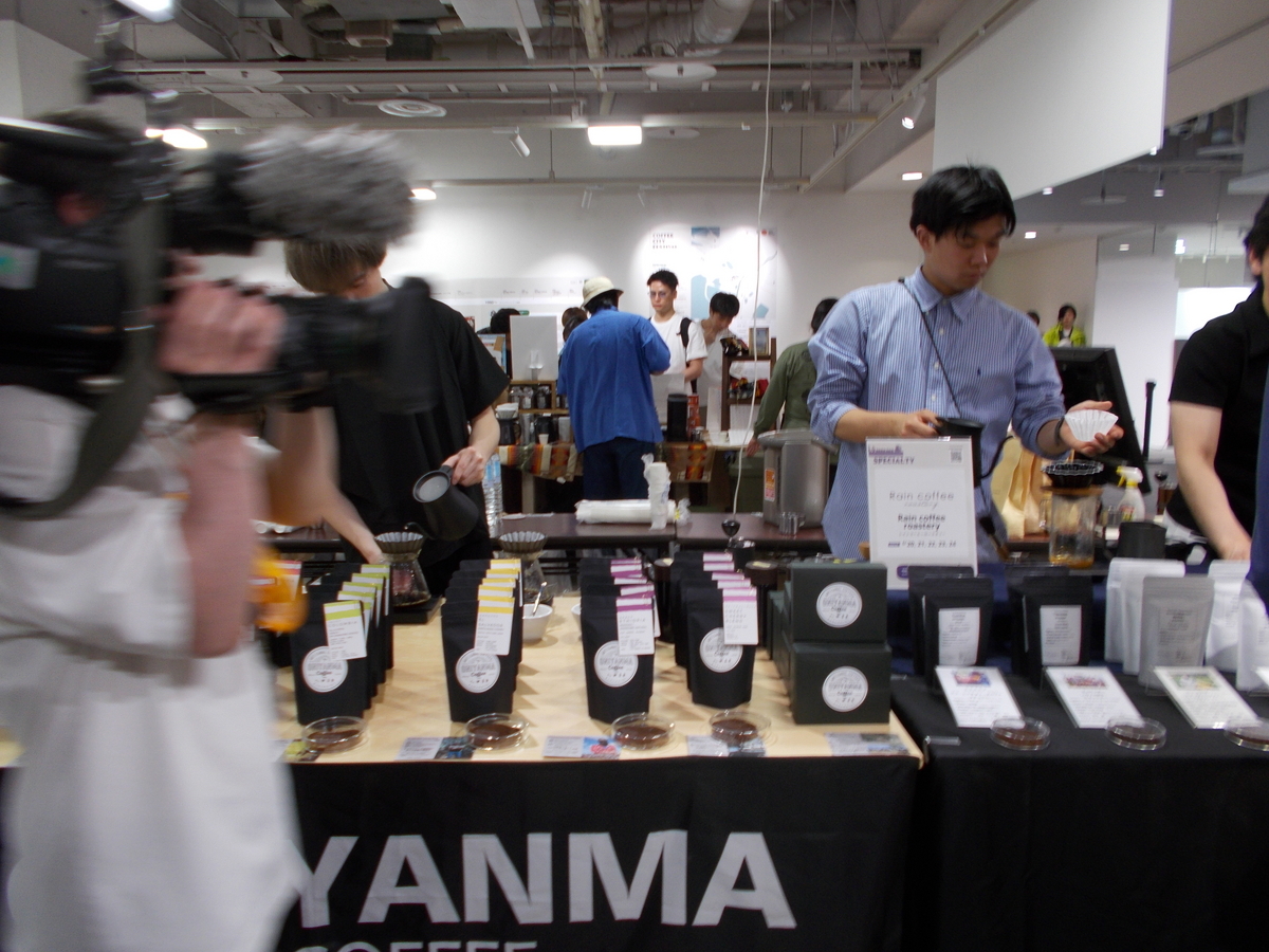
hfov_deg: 67.3
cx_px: 634
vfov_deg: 53.1
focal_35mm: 26
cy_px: 476
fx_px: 953
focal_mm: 4.6
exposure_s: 1/25
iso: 100
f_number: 3.2
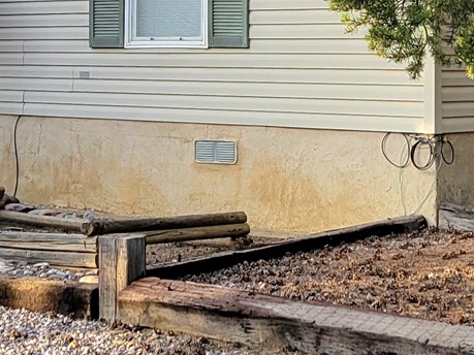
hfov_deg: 16.9
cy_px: -29
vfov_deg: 12.6
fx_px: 1588
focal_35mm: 116
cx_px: 124
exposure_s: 1/455
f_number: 1.8
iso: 40
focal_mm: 5.4
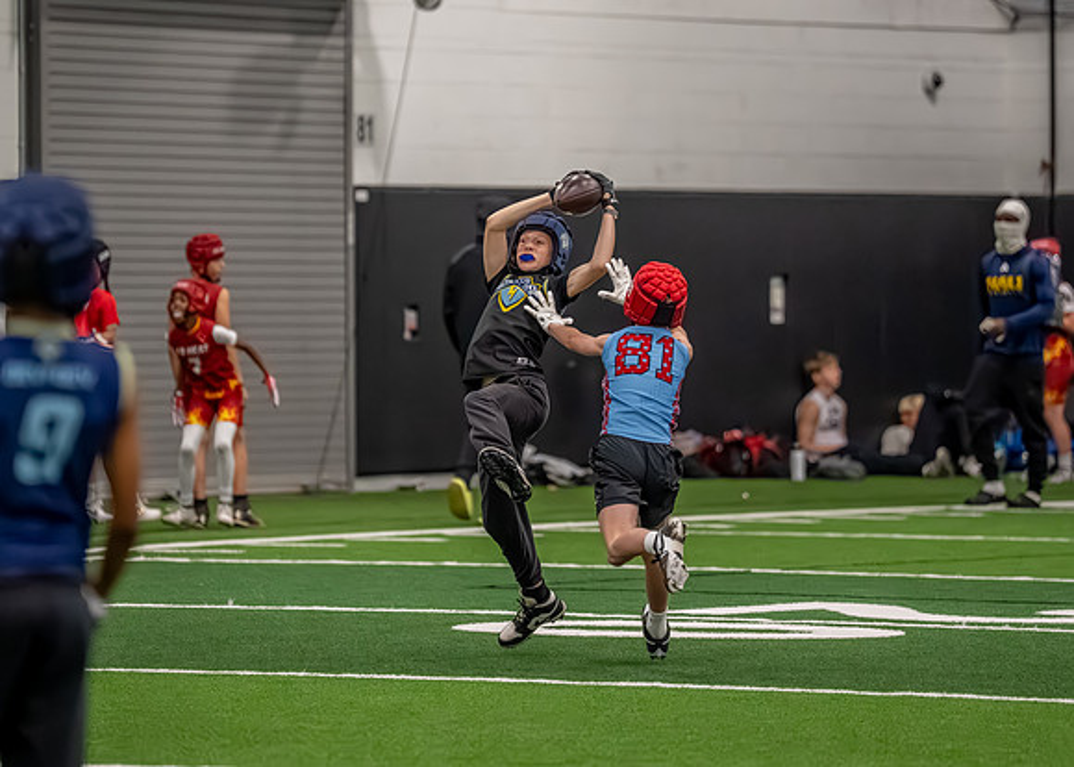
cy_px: 278
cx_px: 467
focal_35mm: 271
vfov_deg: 5.3
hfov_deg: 7.4
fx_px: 8250
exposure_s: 1/1000
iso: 6400
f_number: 2.8
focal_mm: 182
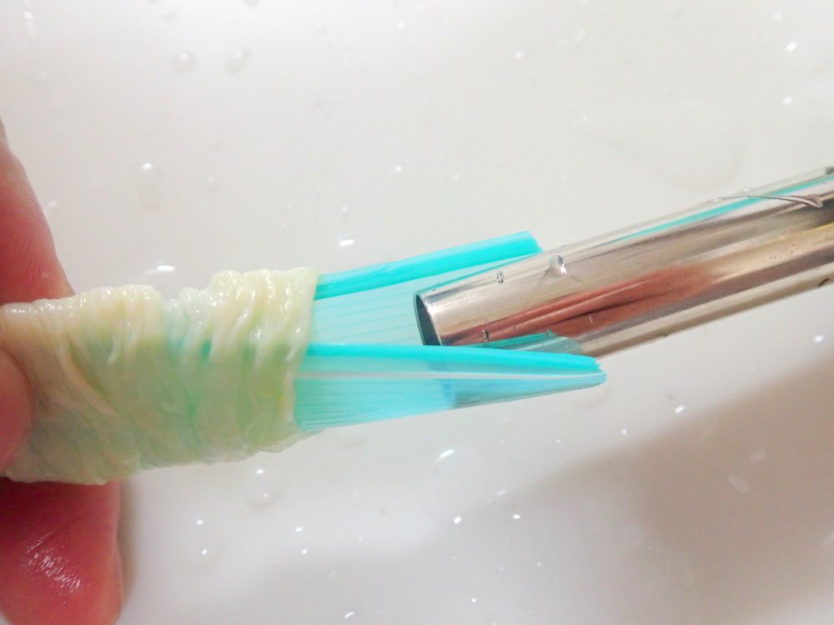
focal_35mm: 30
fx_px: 723
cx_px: 417
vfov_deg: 46.8
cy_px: 312
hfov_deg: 60.0
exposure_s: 1/30
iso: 400
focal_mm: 5.4
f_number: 2.3
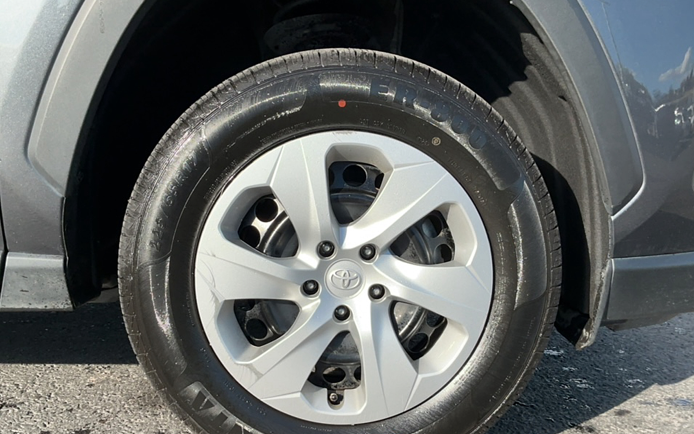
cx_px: 349
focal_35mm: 32
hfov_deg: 59.6
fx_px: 605
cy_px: 260
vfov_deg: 39.3
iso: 25
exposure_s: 1/739
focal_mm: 3
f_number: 1.8
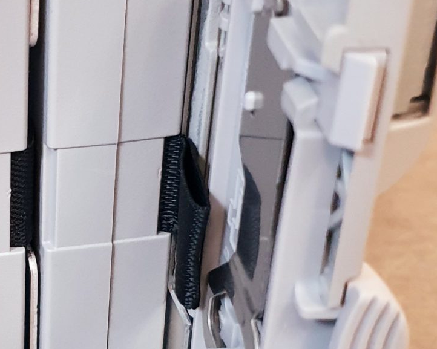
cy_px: 226
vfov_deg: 17.0
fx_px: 1164
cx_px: 22
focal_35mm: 90
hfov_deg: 20.7
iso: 250
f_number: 1.5
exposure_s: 1/50
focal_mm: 4.3
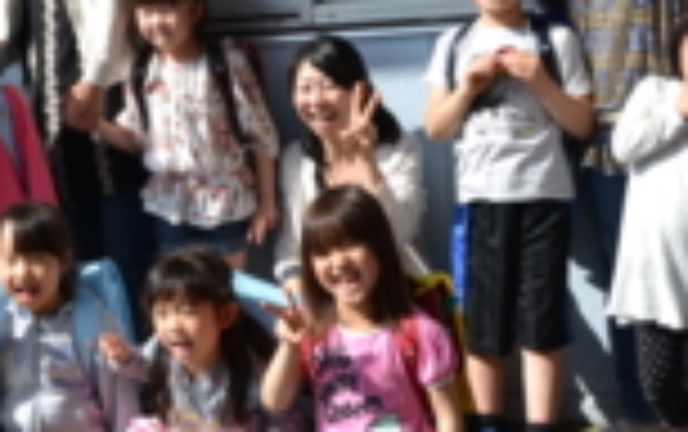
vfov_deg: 16.3
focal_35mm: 80
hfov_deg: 25.6
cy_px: 146
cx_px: 202
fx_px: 1502
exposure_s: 1/200
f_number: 7.1
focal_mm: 20
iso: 100
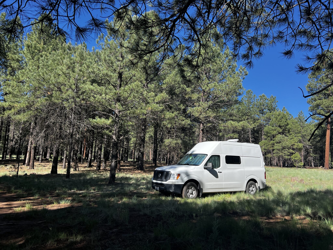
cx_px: 166
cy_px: 125
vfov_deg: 53.1
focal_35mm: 26
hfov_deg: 67.3
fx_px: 250
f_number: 1.5
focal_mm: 5.7
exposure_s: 1/1395
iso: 50
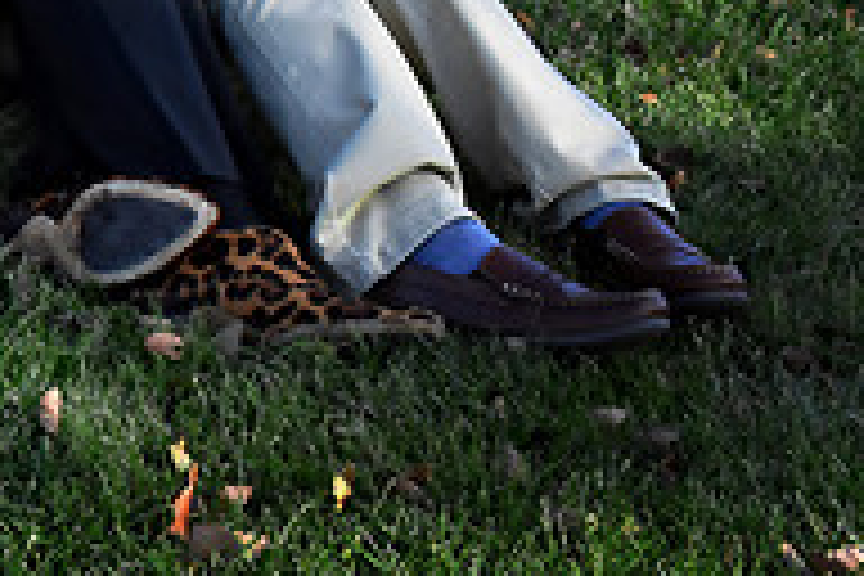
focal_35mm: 145
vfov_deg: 9.2
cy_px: -259
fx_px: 3480
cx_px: -423
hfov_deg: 13.4
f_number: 11
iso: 2000
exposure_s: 1/500
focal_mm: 32
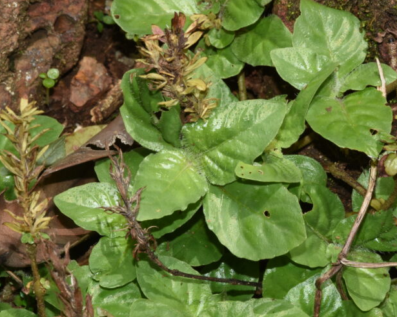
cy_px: 133
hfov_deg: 5.9
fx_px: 3854
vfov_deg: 4.7
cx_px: 195
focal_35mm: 328
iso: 320
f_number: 22
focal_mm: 140
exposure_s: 1/250
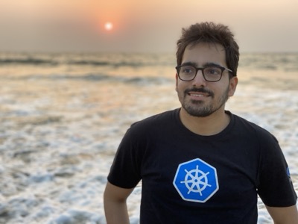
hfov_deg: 36.8
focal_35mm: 52
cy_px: 112
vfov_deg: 28.0
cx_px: 149
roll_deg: -0.7
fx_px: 448
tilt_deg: -7.3
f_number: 2
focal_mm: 6
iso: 32
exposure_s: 1/122
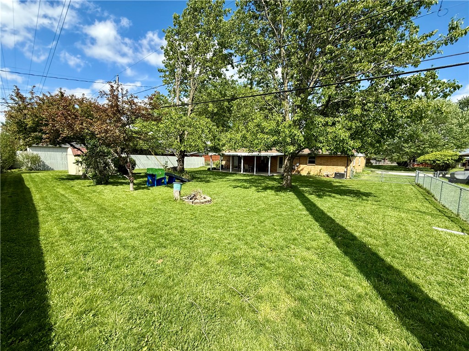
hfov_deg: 102.1
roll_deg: -0.6
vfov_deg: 85.7
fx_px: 190
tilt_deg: -5.8
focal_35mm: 14
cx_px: 234
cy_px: 176
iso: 50
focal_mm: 2.22
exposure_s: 1/1068
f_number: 2.2
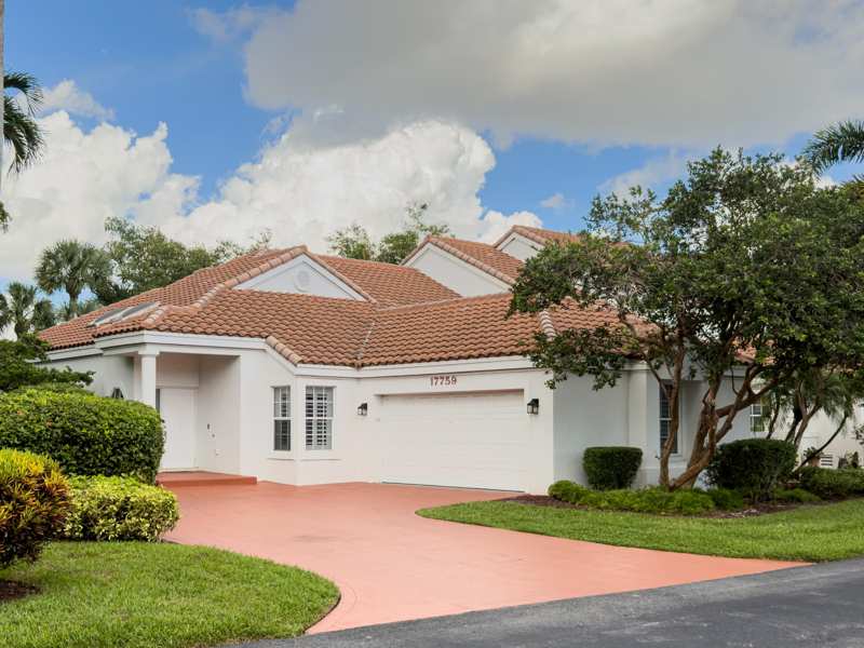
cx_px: 432
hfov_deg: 71.6
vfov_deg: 56.8
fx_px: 599
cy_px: 324
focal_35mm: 24
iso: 64
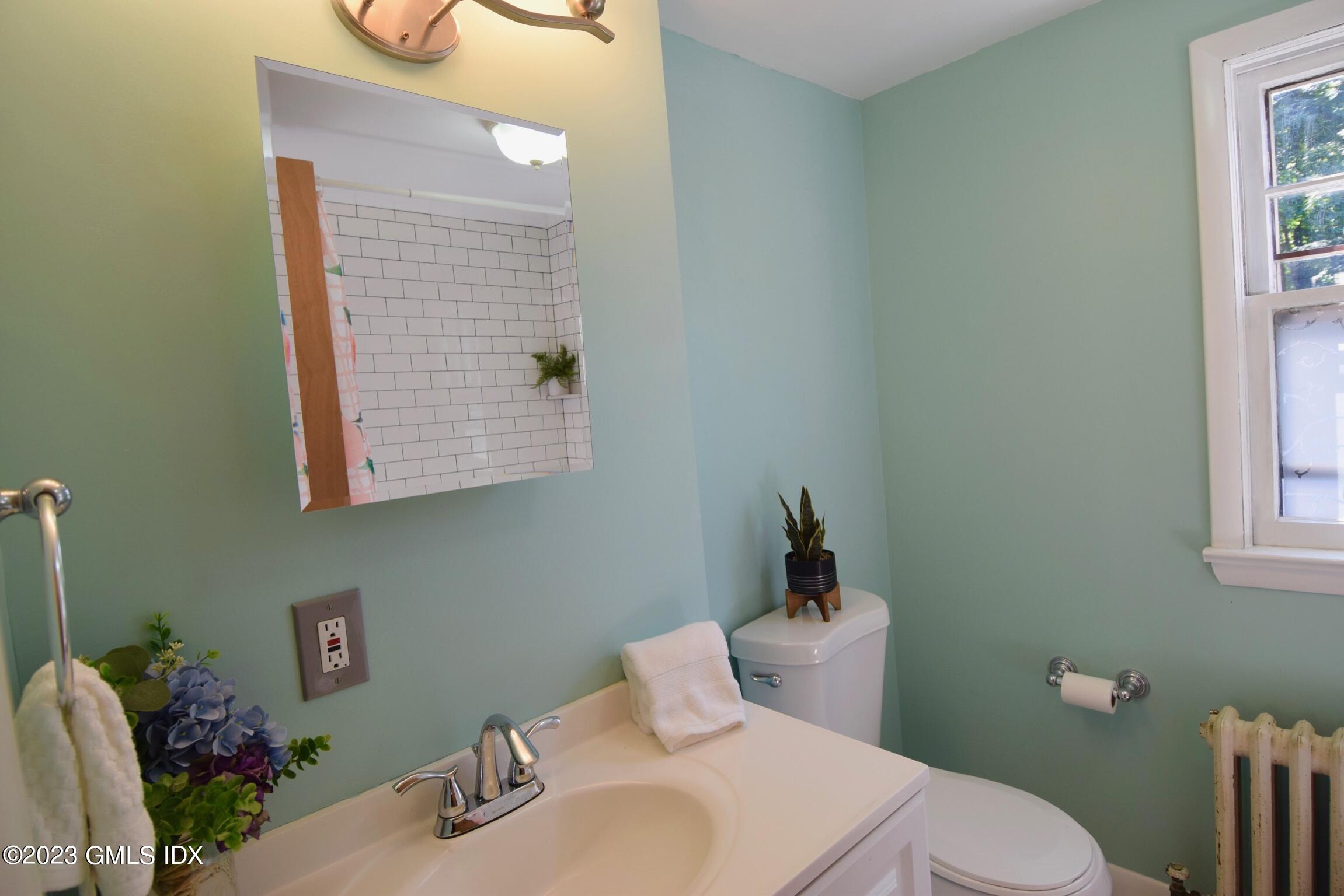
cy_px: 448
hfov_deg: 90.0
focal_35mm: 18
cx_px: 672
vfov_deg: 67.4
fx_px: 672
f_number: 5.6
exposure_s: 1/125
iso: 400
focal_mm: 12
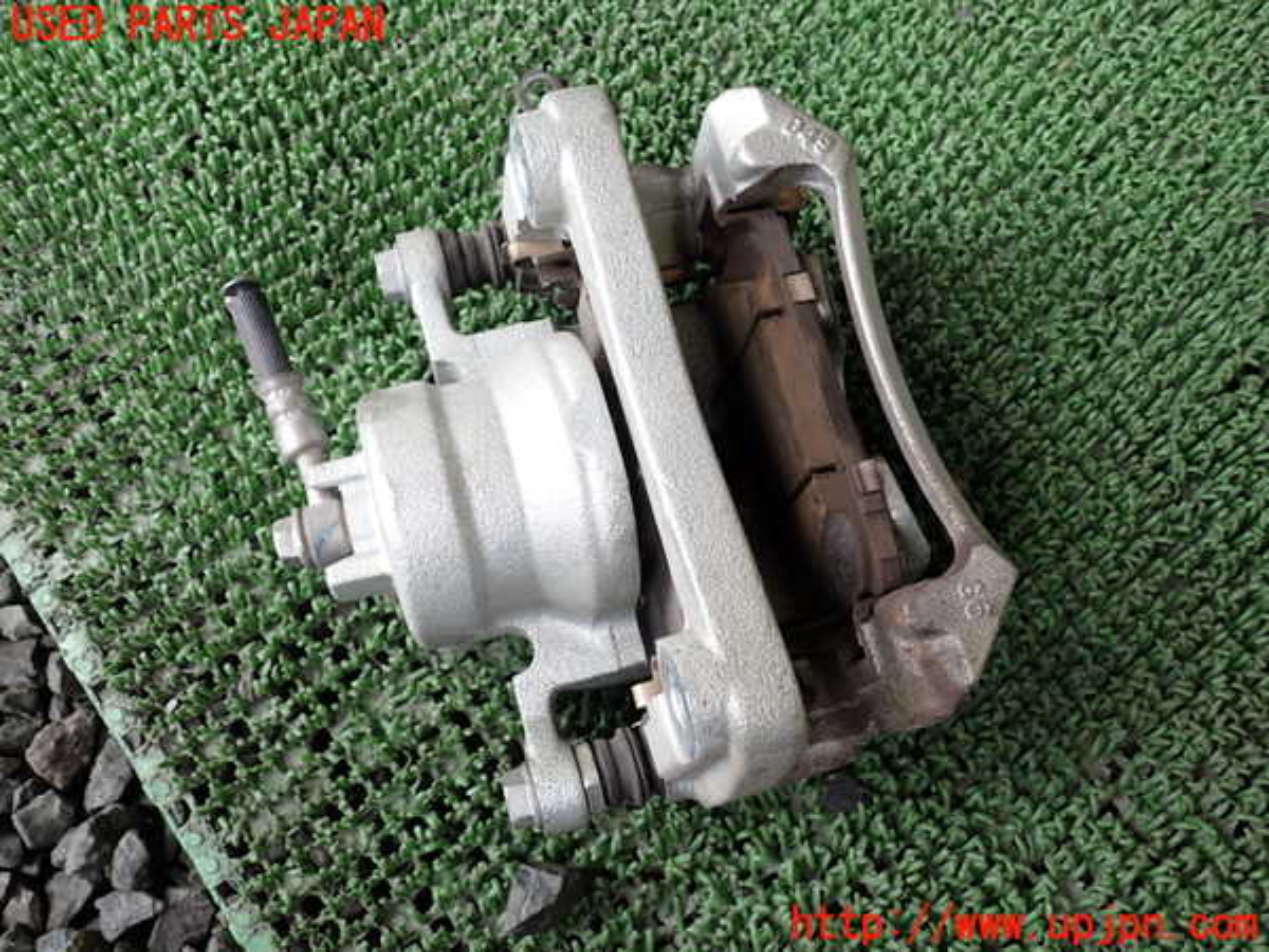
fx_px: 1100
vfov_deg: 46.8
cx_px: 634
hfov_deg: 60.0
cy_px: 476
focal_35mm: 30
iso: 200
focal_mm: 5.4
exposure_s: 1/80
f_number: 2.3
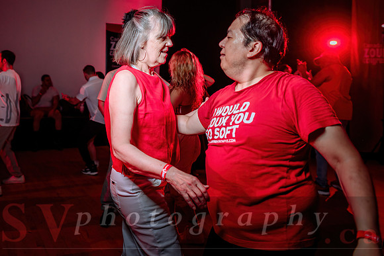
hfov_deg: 56.4
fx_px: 348
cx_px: 123
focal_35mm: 33
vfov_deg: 39.9
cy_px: 82
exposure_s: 1/50
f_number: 1.8
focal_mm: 24
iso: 800
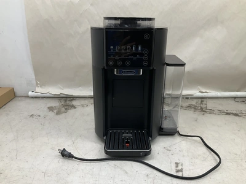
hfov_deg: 61.7
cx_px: 123
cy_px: 92
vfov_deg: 48.2
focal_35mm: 29
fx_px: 206
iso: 32
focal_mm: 3
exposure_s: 1/120
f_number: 1.8
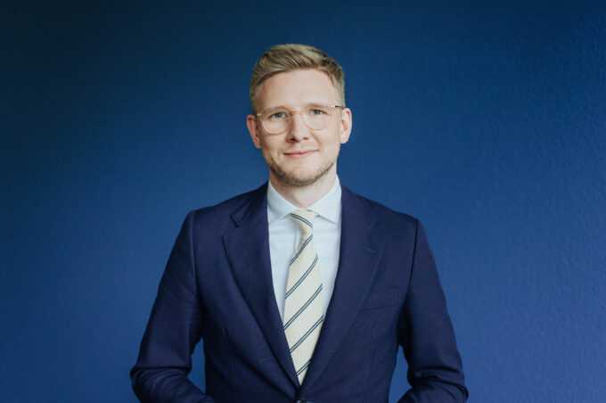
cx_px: 303
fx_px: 841
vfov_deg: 26.9
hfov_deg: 39.6
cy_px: 202
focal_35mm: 50
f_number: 2.5
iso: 500
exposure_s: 1/500
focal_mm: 50
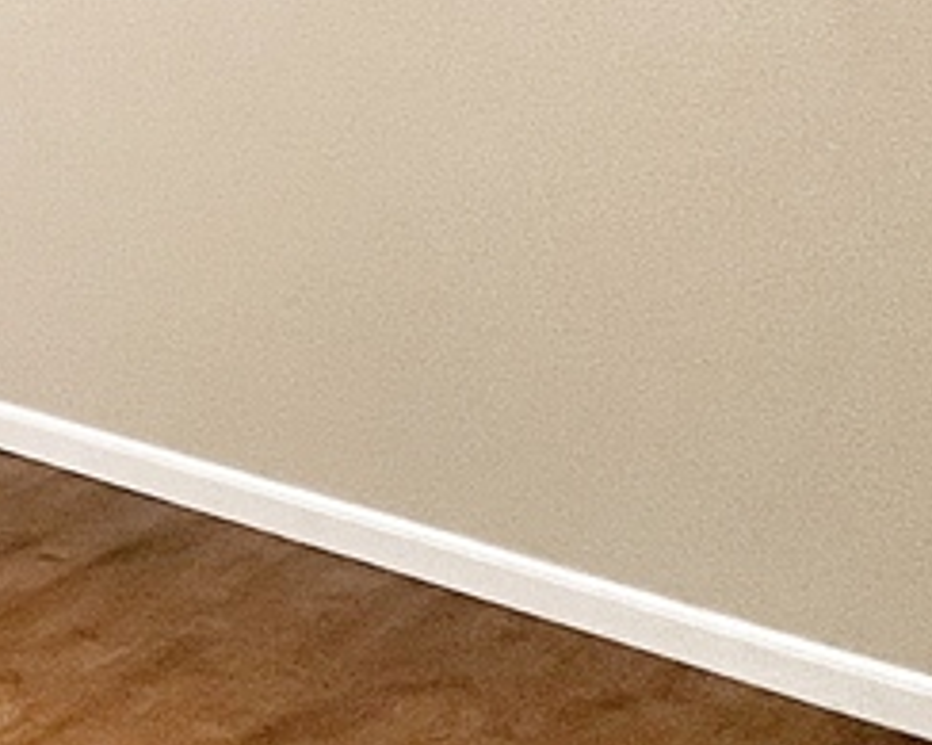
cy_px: -122
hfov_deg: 17.7
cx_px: -940
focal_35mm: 75
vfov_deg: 19.4
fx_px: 2068
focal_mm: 1.57
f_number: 1.8
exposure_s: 1/60
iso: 320
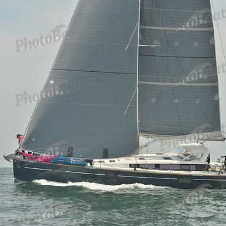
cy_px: 113
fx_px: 1101
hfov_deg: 11.7
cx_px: 129
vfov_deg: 11.7
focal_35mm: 149
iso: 560
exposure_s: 1/1250
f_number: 11
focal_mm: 116
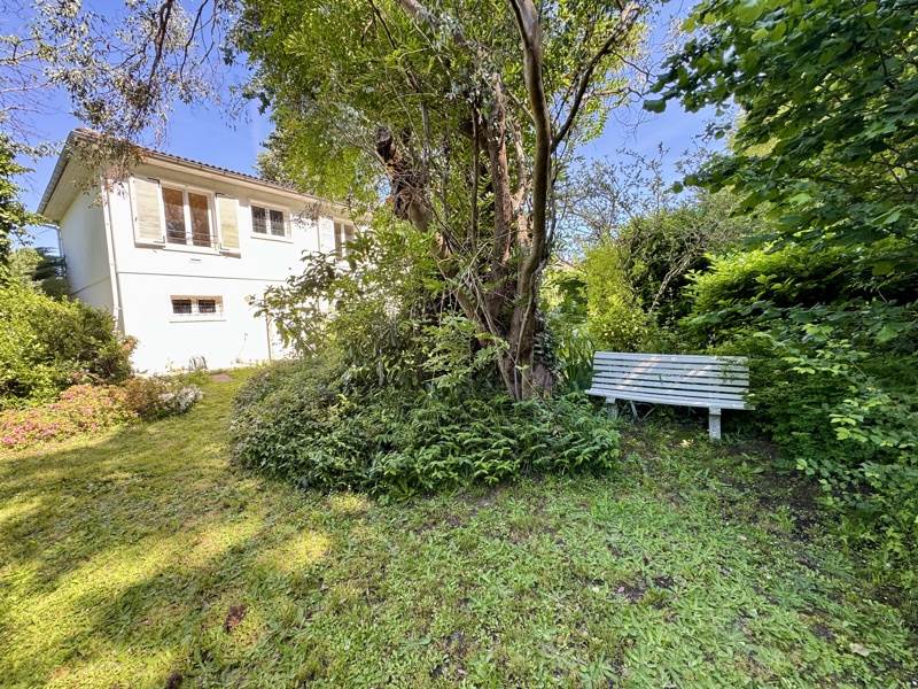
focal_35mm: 14
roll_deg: +2.2
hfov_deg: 102.1
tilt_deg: -4.5
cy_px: 344
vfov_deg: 85.7
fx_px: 371
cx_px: 459
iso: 50
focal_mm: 2.22
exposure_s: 1/99
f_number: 2.2
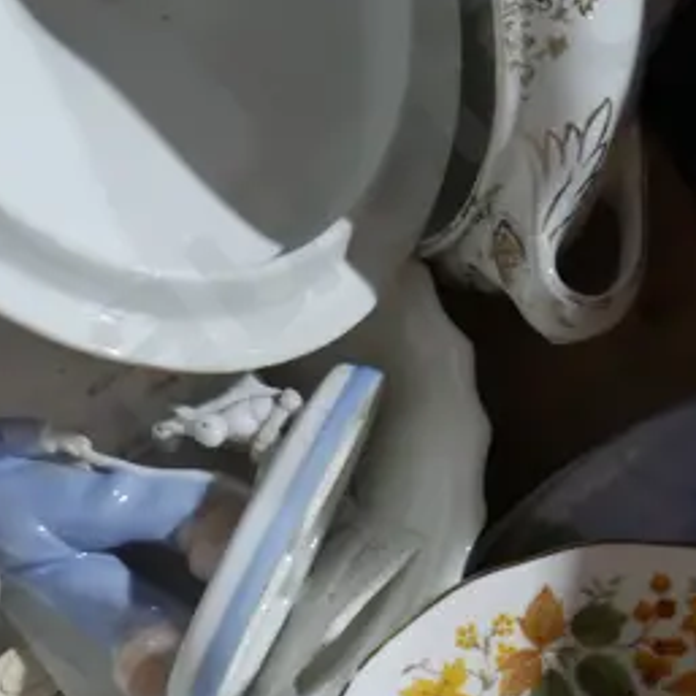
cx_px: 282
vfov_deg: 13.7
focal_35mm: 127
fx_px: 2889
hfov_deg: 13.7
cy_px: 248
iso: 640
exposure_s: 1/60
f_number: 4
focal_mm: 18
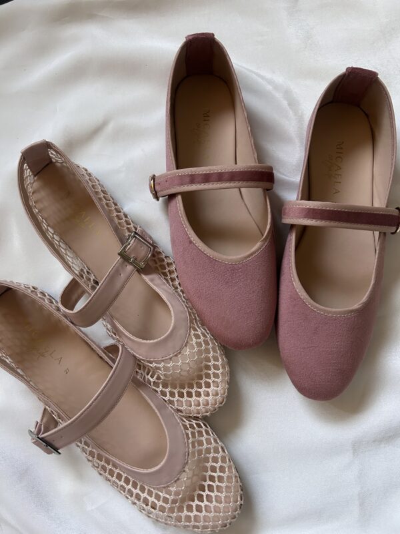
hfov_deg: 53.1
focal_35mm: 26
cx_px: 200
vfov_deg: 67.3
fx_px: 401
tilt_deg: -78.1
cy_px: 267
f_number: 1.5
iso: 200
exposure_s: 1/60
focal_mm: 5.7
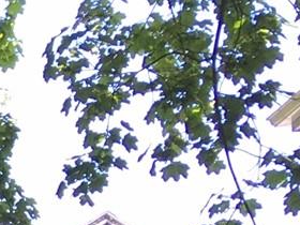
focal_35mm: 212
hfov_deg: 7.8
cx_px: -660
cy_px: 650
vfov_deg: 6.5
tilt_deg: +3.8
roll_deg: -1.4
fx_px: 1837
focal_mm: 4.15
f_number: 2.2
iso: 25
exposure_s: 1/134
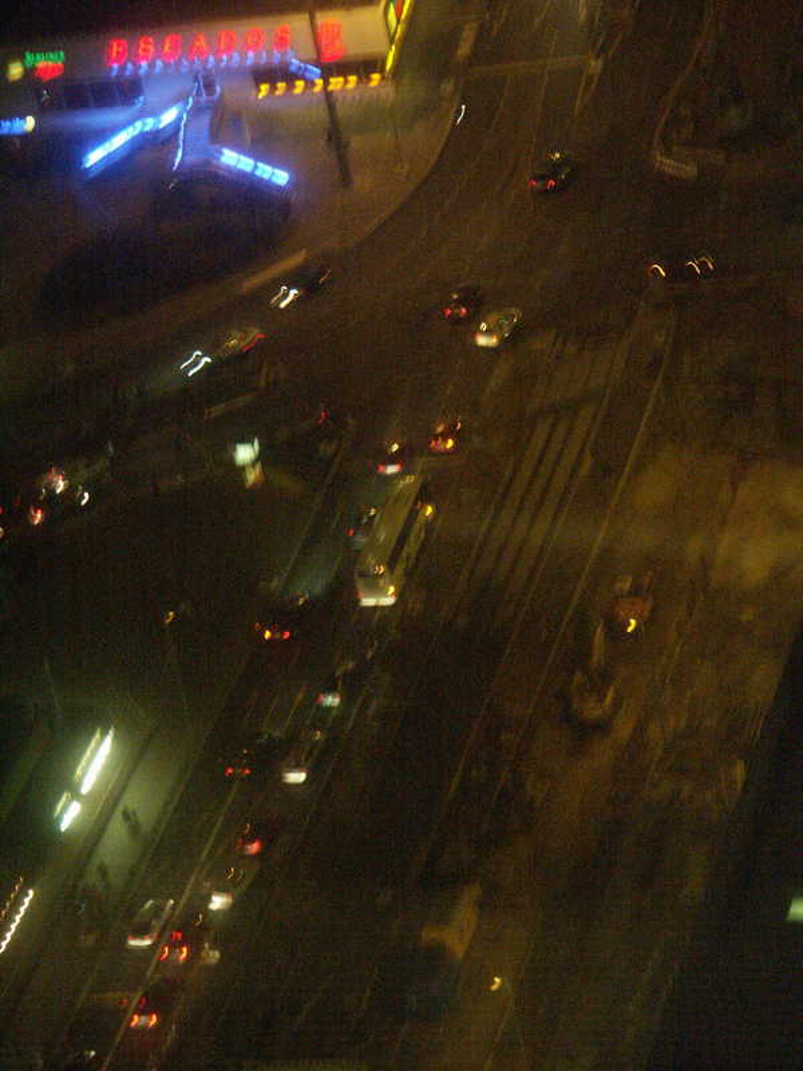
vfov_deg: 10.6
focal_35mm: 186
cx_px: 402
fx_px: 5753
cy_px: 536
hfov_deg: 8.0
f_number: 3.5
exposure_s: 1/6
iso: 800
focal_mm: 47.01
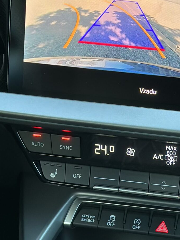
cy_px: 284
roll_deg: -0.7
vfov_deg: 14.2
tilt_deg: -41.9
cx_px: 184
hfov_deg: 10.9
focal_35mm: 135
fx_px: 936
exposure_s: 1/121
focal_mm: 6.86
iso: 100
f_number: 1.78
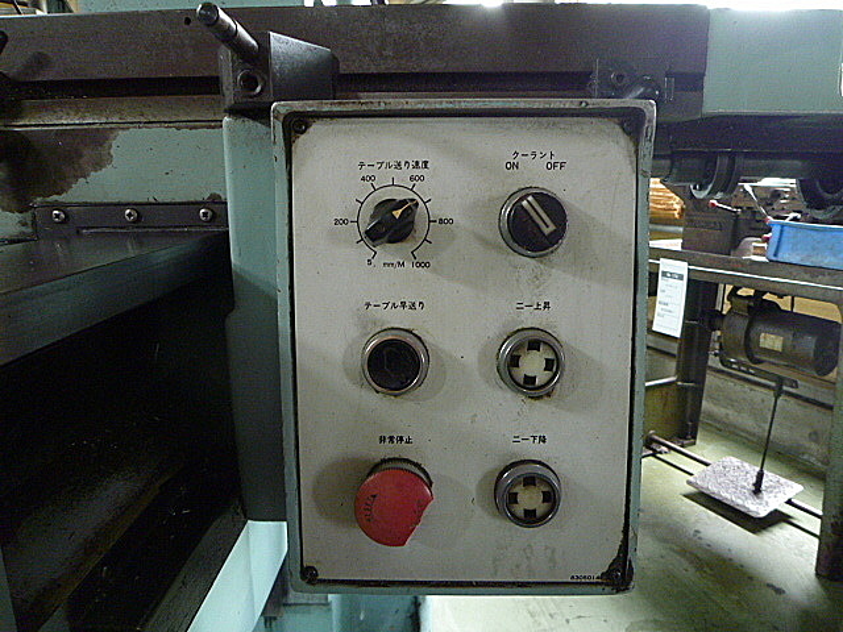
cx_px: 422
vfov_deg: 54.9
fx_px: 609
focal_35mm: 25
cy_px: 316
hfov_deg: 69.4
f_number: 2.8
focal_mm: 4.5
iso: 400
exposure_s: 1/5
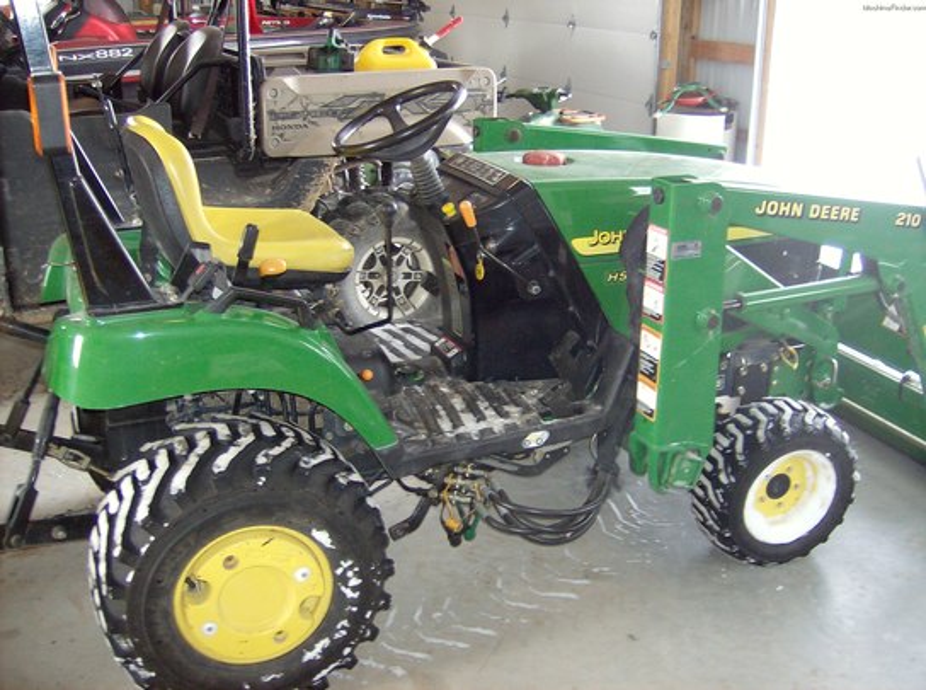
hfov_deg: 51.5
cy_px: 345
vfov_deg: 39.5
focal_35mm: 36
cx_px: 463
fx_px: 960
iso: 200
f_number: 2.8
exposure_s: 1/60
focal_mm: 6
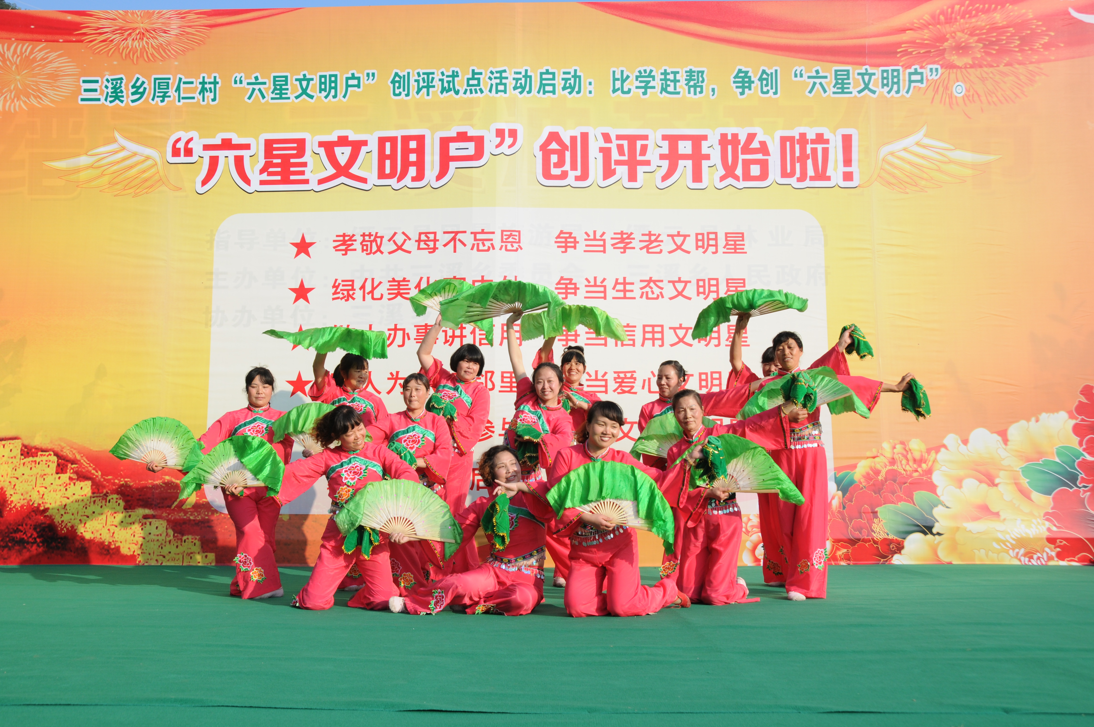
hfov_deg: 57.3
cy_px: 364
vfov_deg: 39.9
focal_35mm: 33
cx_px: 547
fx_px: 1002
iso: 200
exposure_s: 1/400
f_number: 8
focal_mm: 22
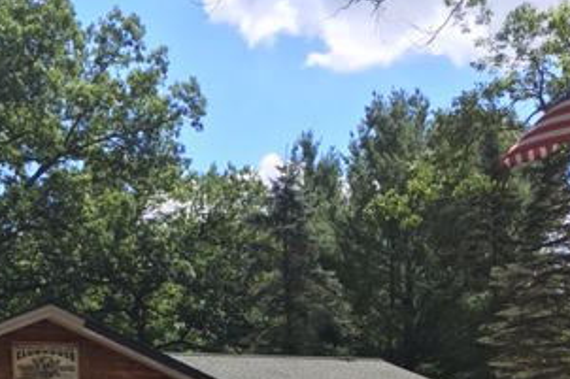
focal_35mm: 64
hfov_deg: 31.4
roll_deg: +1.0
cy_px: 537
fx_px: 1013
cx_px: 259
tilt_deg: -2.6
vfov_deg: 19.1
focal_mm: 4.15
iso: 25
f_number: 2.2
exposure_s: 1/836
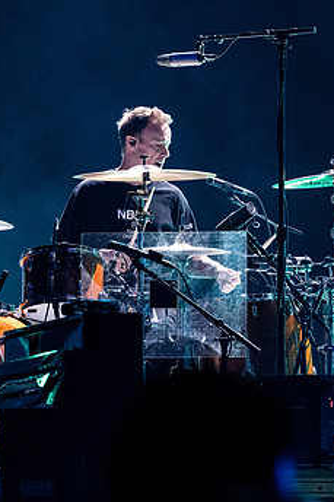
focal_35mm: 307
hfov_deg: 4.5
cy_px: 135
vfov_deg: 6.7
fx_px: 4276
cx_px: 141
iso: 3200
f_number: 3.5
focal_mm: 130
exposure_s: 1/400
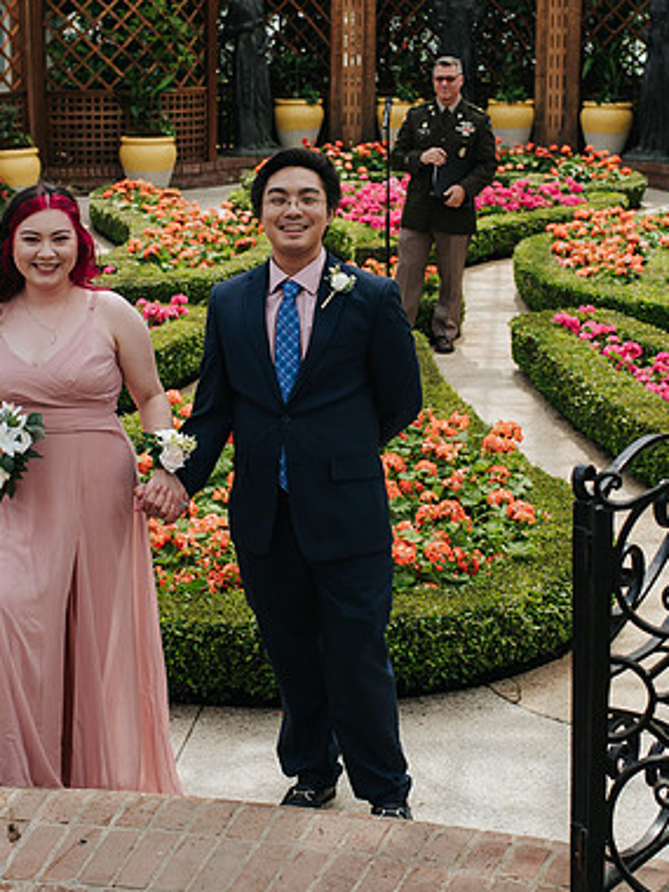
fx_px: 1675
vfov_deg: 29.8
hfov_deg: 22.6
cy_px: 404
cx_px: 266
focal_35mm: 65
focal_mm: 35
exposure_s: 1/1000
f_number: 3.5
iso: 220
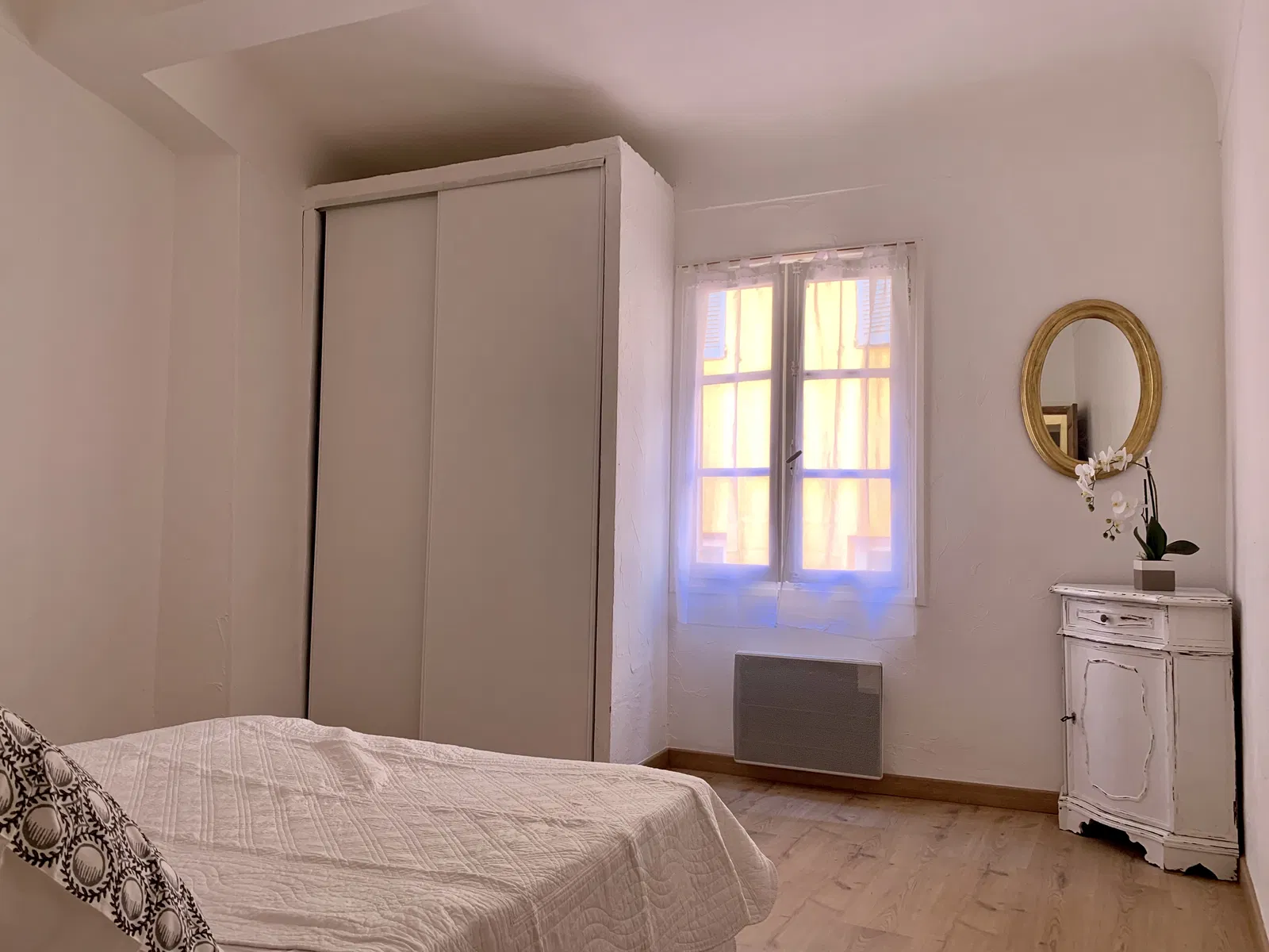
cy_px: 476
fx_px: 953
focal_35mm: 26
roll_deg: -0.6
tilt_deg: +3.7
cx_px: 634
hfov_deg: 67.3
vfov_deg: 53.1
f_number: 1.8
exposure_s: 1/50
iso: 50
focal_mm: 4.25
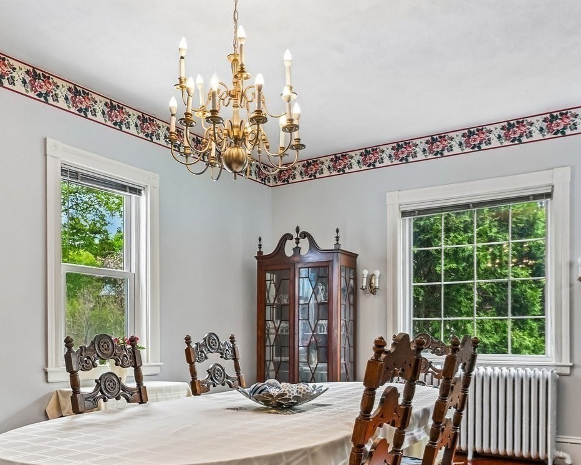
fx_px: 567
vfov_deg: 43.3
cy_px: 340
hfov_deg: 54.2
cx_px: 271
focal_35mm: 33
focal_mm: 16
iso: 400
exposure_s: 1/25
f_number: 8
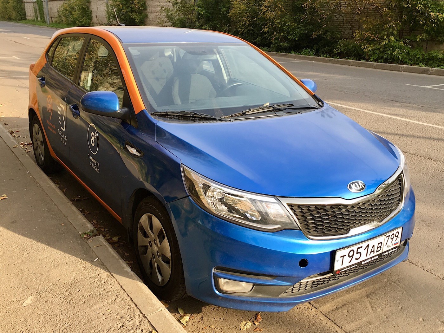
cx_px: 222
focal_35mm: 29
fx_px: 372
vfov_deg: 48.2
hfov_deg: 61.7
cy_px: 166
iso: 25
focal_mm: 4.15
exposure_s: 1/255
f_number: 2.2
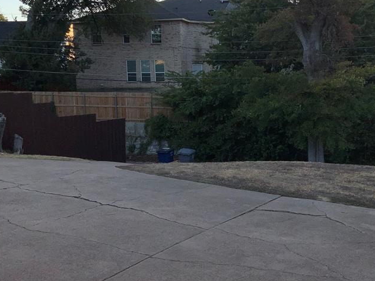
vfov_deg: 30.9
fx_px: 509
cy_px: 155
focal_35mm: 47
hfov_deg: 40.2
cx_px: 231
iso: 16
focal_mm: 3
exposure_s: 1/719
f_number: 1.8
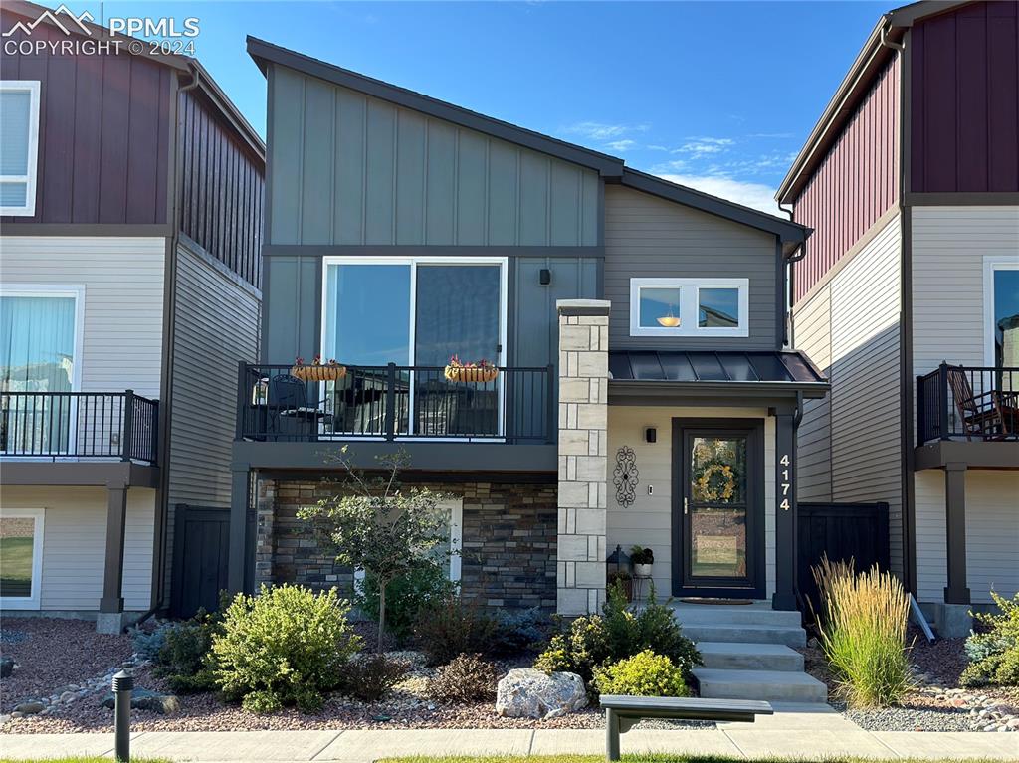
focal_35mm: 48
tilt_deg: +5.8
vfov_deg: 30.2
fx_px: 1412
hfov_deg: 39.7
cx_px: 510
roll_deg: -2.1
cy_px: 382
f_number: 1.78
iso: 80
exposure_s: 1/1305
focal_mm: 6.86
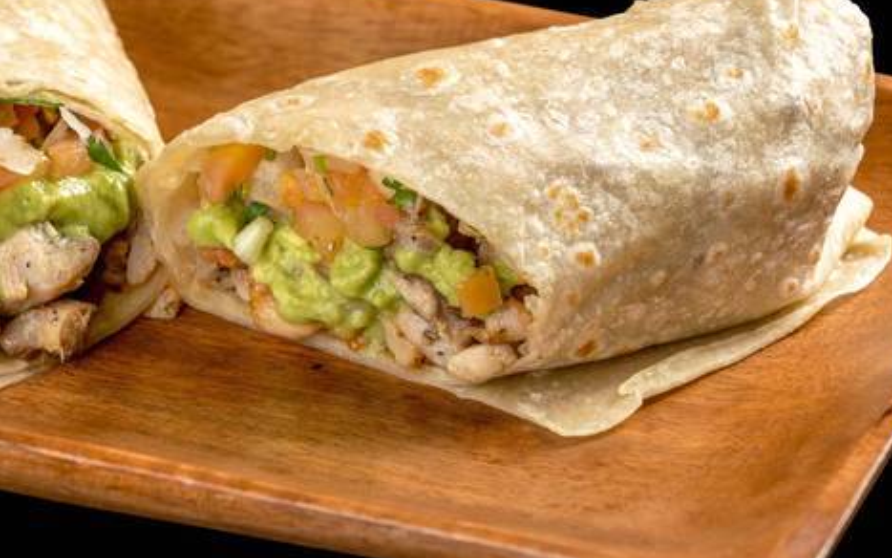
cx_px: 291
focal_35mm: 216
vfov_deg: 6.1
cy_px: 245
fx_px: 5252
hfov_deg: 9.7
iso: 100
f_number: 8
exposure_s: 1/200
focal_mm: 150
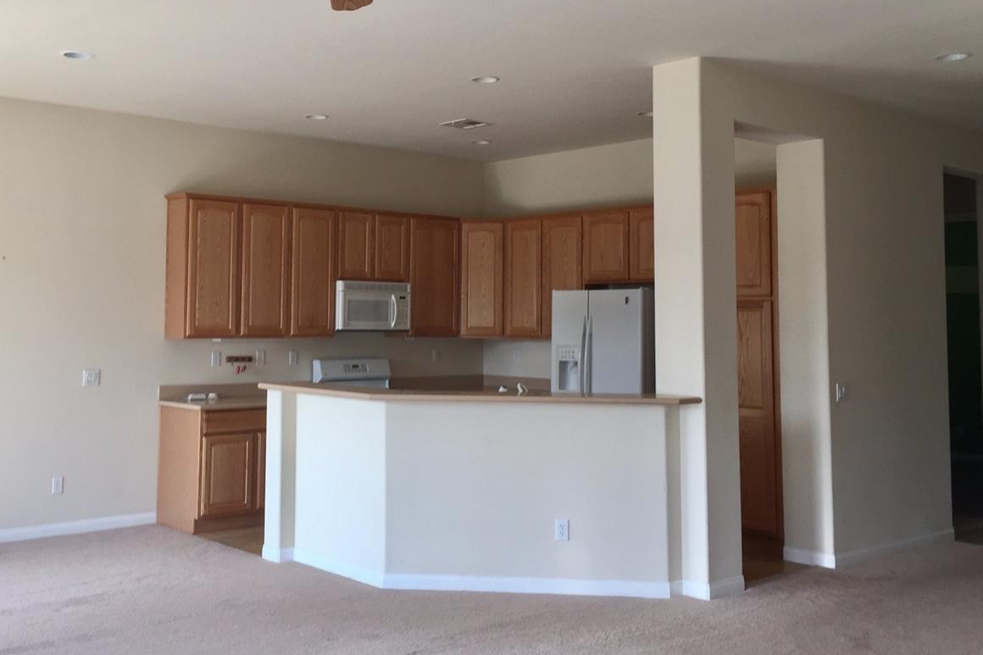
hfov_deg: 49.3
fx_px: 1065
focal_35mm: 39
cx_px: 405
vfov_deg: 34.1
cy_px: 265
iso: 32
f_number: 2.2
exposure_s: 1/60
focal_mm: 4.15
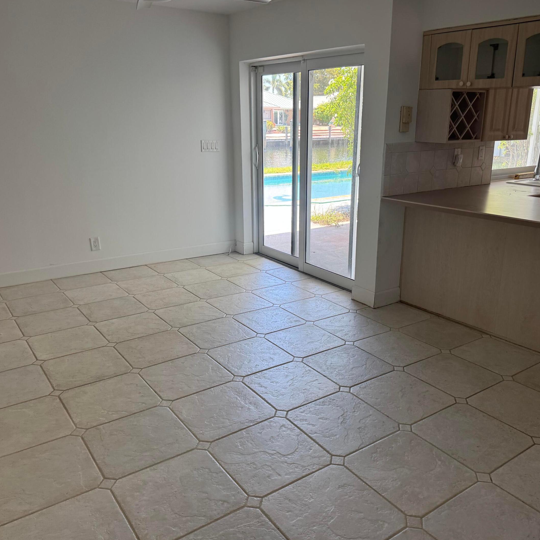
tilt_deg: -13.9
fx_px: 512
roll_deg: +0.4
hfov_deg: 55.5
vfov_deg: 55.6
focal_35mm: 29
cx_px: 294
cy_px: 266
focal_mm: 6.76
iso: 125
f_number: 1.78
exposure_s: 1/121
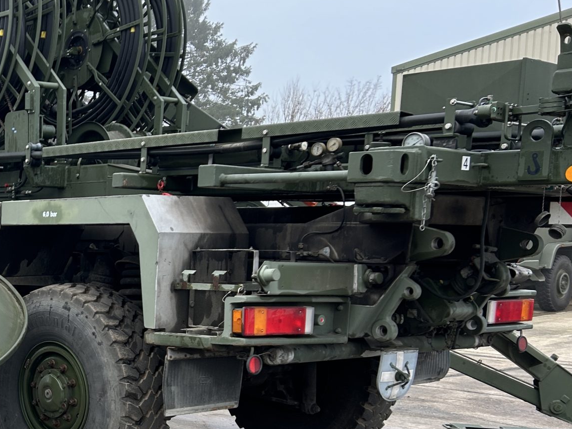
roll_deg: +0.0
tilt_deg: -4.1
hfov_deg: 29.9
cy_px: 346
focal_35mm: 58
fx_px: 958
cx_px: -55
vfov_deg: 24.8
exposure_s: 1/126
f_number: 1.5
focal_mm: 5.7
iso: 32
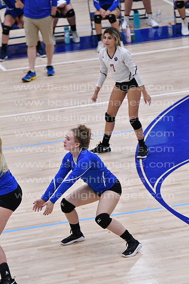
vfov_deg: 9.5
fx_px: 1712
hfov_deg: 6.3
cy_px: 142
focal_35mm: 218
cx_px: 94
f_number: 3.2
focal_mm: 145
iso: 6400
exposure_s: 1/1250
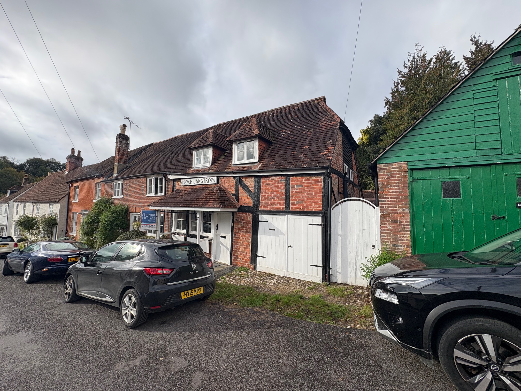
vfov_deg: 85.7
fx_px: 211
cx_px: 260
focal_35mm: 14
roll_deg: +0.4
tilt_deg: +4.4
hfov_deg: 102.1
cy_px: 196
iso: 50
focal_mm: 2.22
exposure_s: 1/1126
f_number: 2.2
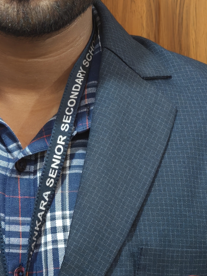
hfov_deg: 10.7
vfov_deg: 14.2
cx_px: 30
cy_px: 34
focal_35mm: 138
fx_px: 1100
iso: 320
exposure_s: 1/50
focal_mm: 8.71
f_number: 1.67
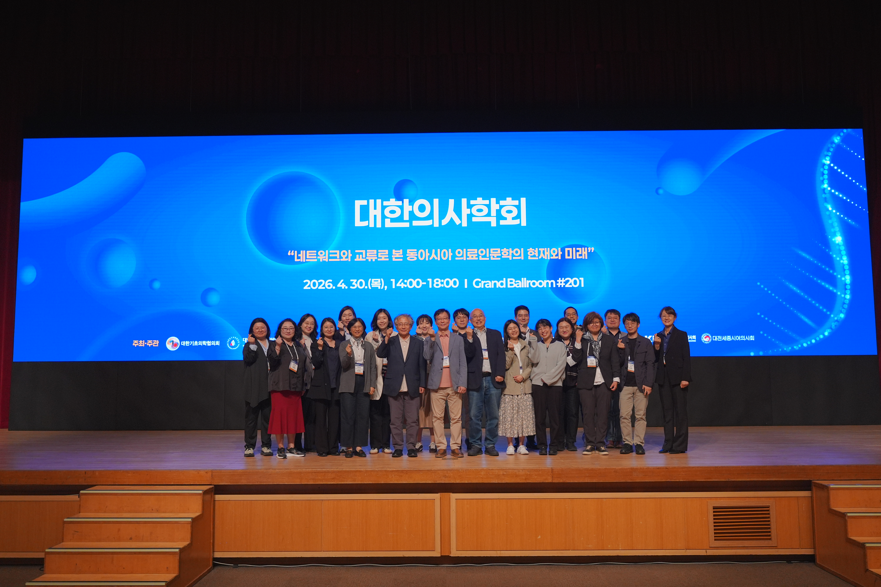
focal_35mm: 30
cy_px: 294
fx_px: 734
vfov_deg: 43.6
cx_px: 440
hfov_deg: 61.9
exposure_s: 1/160
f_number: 2.8
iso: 1250
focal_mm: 30
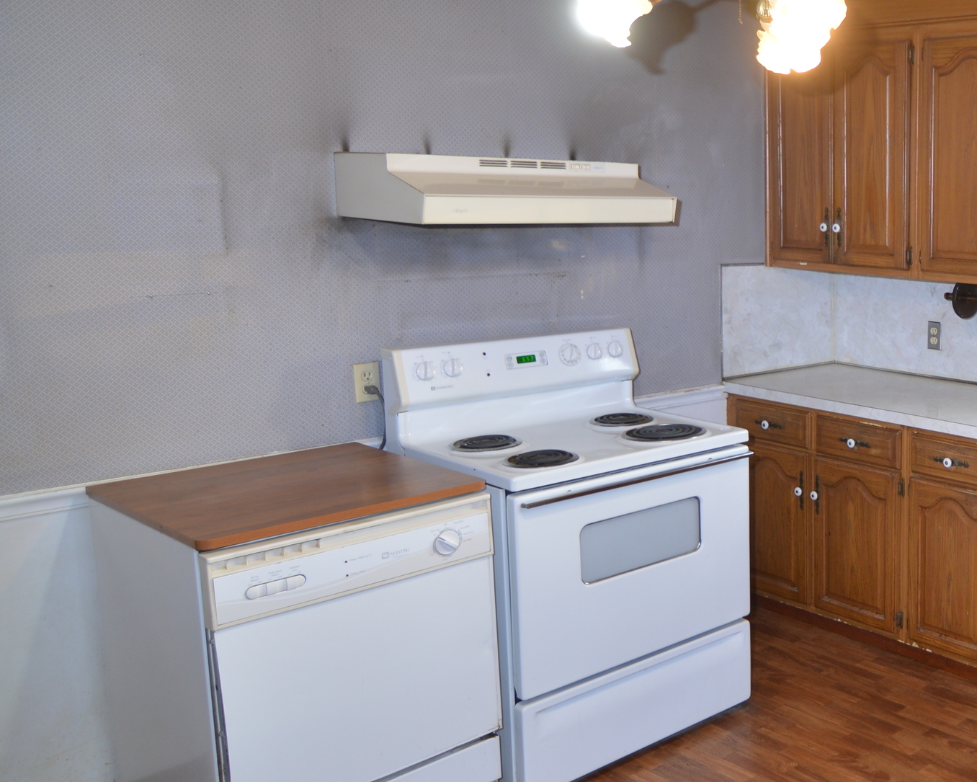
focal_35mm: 35
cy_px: 349
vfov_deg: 42.1
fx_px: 1014
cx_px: 1046
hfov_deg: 42.0
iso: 100
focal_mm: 11
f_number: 2.8
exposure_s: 1/20
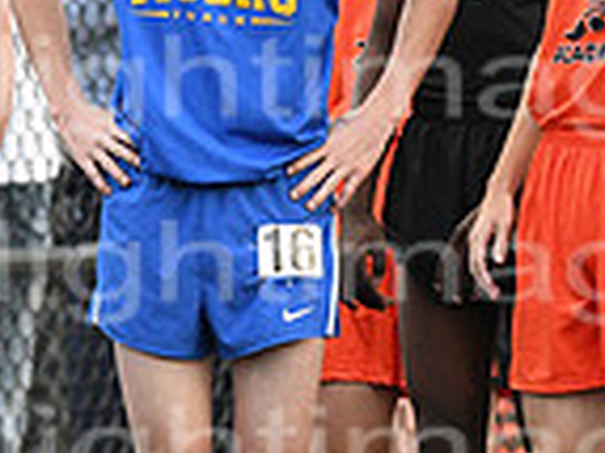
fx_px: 30647
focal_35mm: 1755
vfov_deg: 0.8
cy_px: 180
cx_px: 237
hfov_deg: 1.1
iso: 3200
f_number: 4
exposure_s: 1/1000
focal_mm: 300
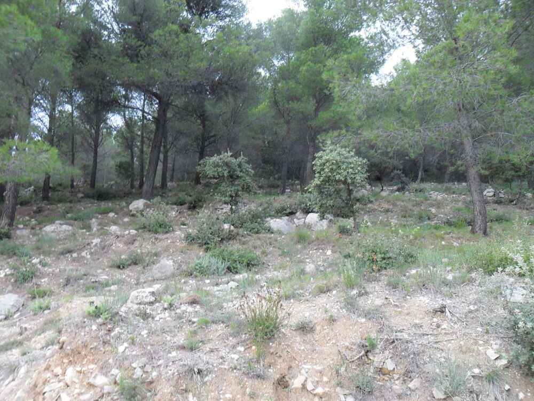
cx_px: 267
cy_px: 200
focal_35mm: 27
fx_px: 417
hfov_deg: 65.3
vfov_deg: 51.4
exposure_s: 1/60
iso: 100
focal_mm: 4.9
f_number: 3.5
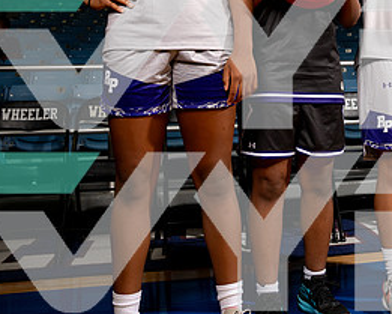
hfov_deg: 35.7
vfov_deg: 29.4
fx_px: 580
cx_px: 330
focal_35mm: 50
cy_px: 50
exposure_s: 1/125
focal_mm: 24
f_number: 7.1
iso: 250
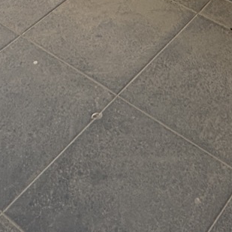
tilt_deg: -21.0
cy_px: -191
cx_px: 159
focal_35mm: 80
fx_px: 607
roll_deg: +2.4
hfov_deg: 21.5
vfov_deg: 17.4
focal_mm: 2.22
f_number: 2.2
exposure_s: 1/348
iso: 40
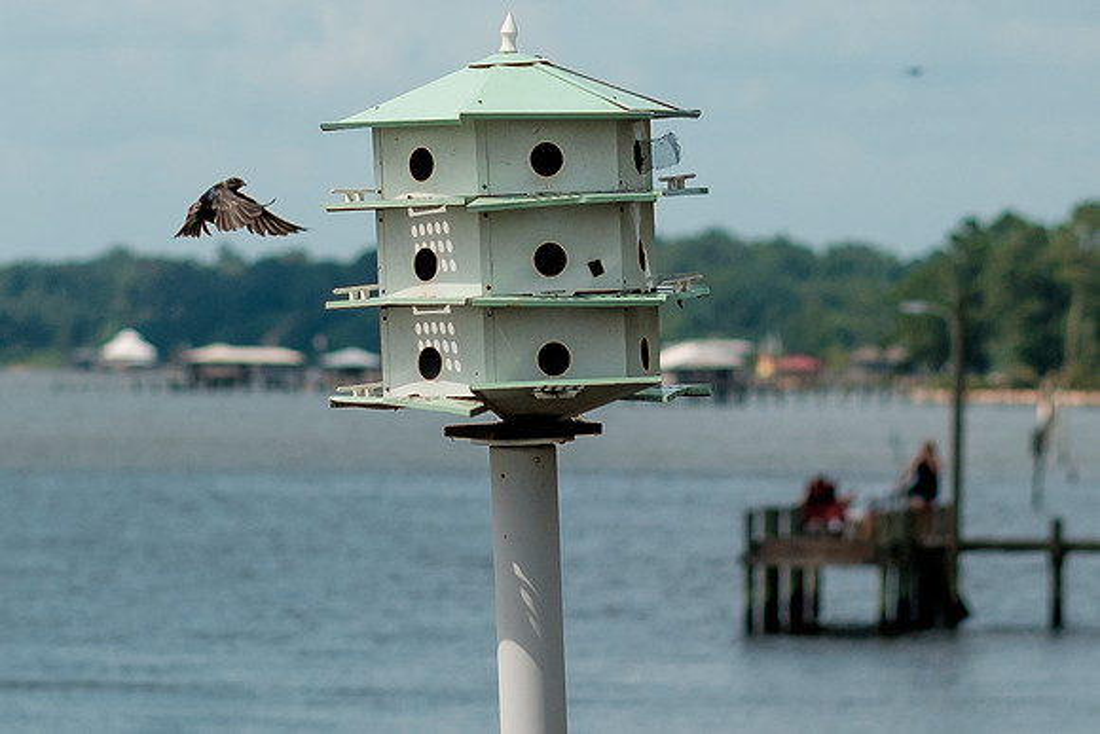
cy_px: 254
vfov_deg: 5.2
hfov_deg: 7.8
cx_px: 748
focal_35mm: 263
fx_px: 8023
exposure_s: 1/3800
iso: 200
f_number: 2
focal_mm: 56
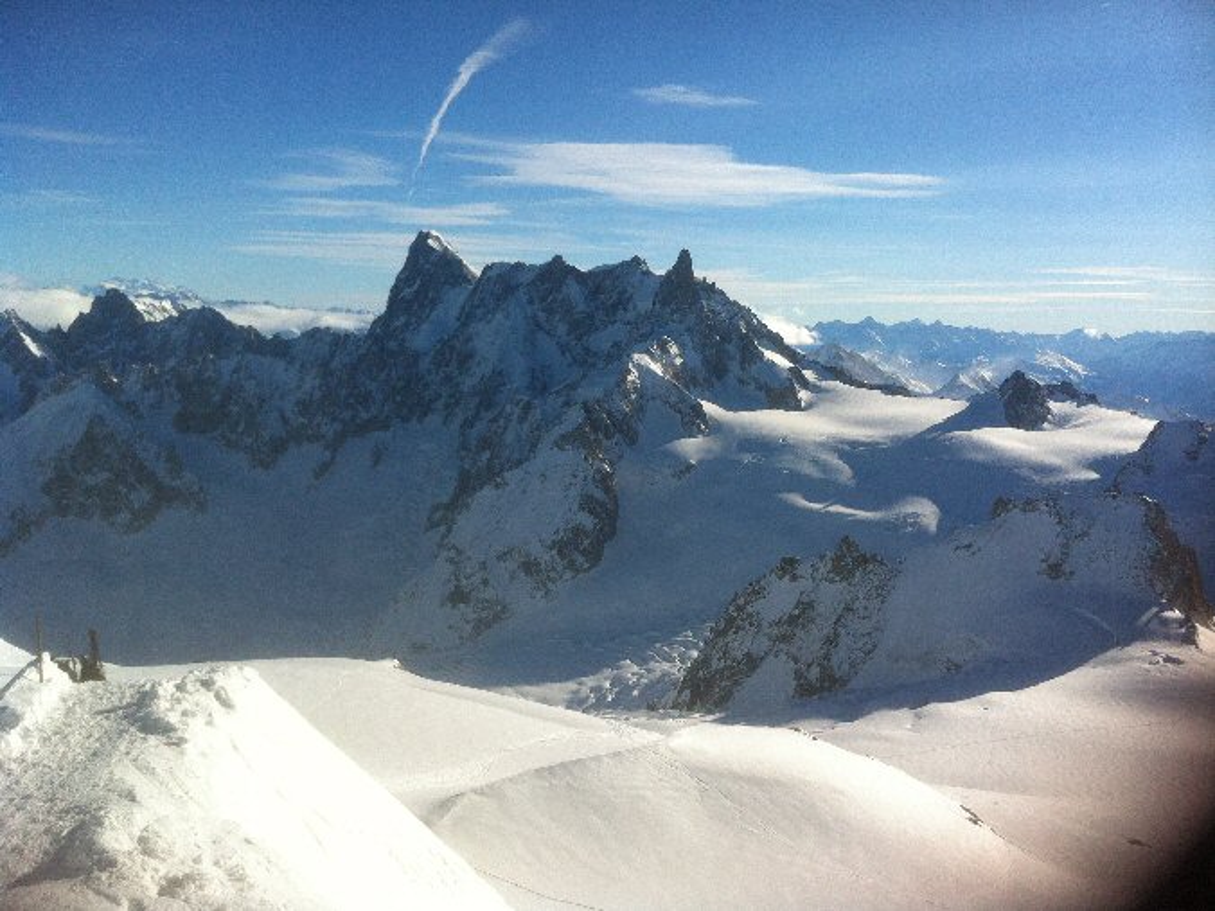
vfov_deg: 40.7
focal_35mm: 35
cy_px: 456
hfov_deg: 52.6
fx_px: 1228
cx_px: 608
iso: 80
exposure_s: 1/2742
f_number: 2.8
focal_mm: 3.85
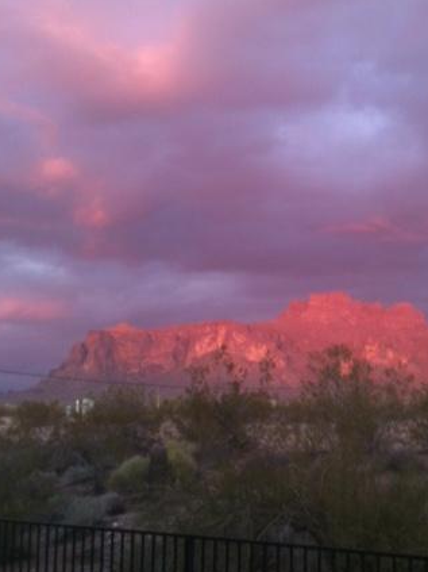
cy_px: 276
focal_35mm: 53
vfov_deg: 36.2
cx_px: 311
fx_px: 874
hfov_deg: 27.2
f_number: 2.8
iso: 64
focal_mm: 3.85
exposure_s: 1/20
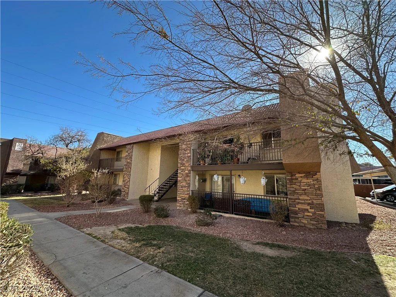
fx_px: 160
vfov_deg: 85.7
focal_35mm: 14
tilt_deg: +12.3
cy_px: 148
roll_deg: -0.7
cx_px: 198
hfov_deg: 102.1
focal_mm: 2.22
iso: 50
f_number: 2.2
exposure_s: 1/812
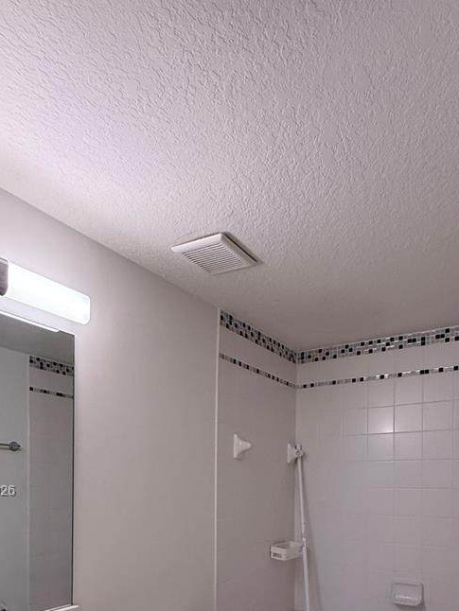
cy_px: 492
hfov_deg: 52.9
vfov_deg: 61.5
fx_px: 459
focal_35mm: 26
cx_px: 266
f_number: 2.2
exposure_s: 1/120
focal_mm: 2.22
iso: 250
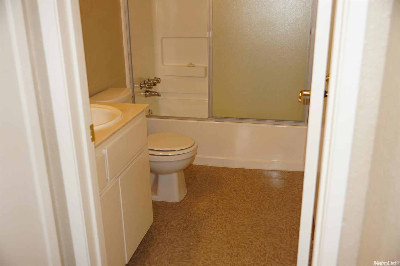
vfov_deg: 36.8
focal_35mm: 36
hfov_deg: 53.2
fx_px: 400
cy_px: 133
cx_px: 200
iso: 160
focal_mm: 24
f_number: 4
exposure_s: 1/60
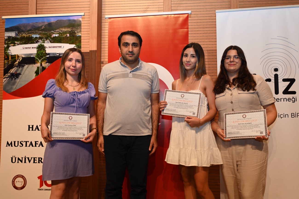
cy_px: 100
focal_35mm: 30
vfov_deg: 43.6
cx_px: 150
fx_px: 249
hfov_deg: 61.9
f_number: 4
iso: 800
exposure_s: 1/60
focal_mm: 30
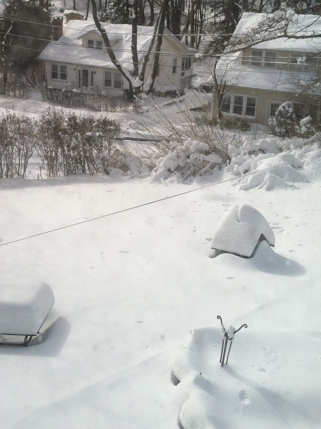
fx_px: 669
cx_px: 81
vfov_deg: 35.1
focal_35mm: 54
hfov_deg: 26.6
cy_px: 126
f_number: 2.8
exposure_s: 1/2000
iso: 80
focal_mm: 3.85
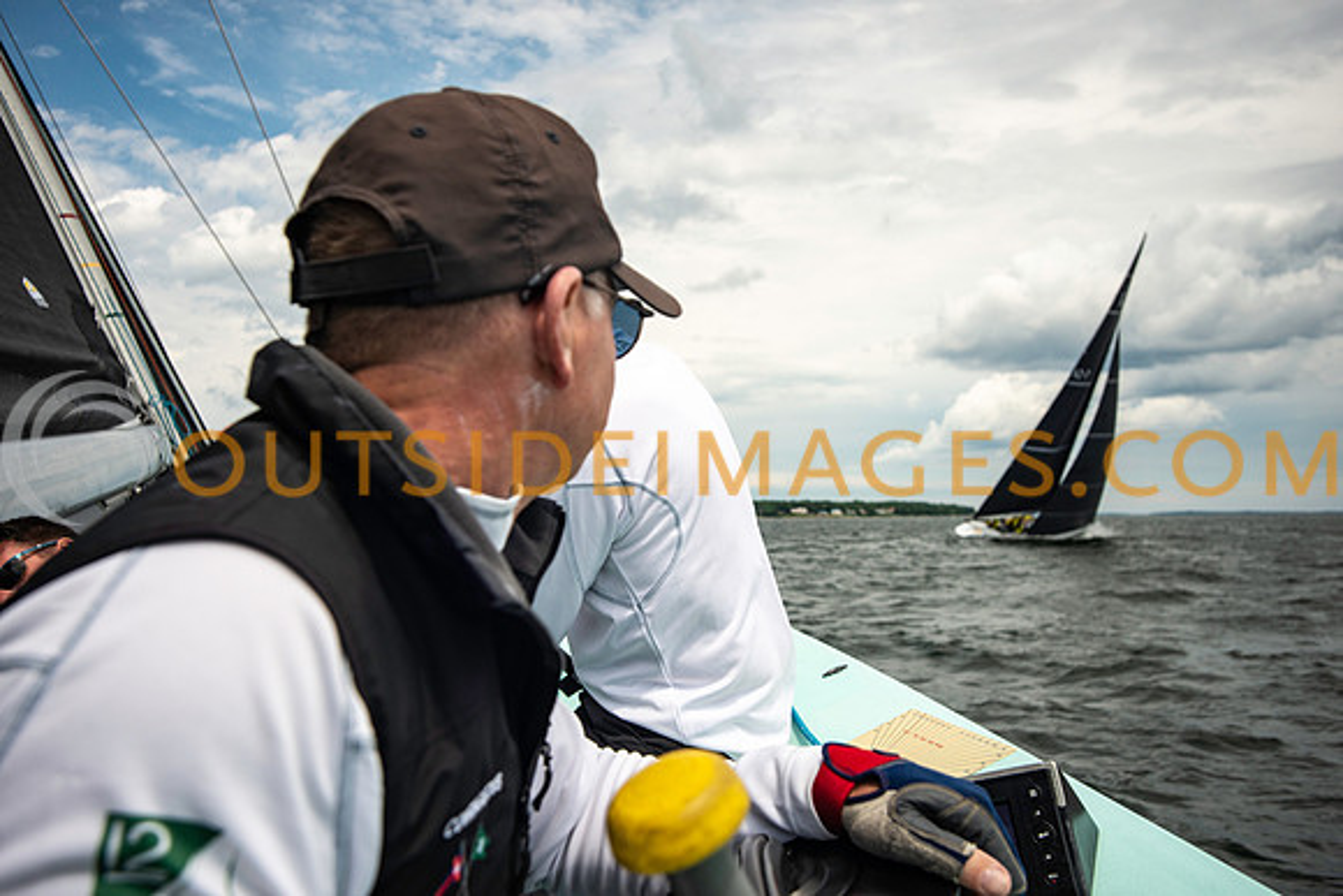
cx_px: 672
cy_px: 448
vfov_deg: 41.6
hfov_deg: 59.3
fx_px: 1178
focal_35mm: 32
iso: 250
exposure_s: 1/2000
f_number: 5.6
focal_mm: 31
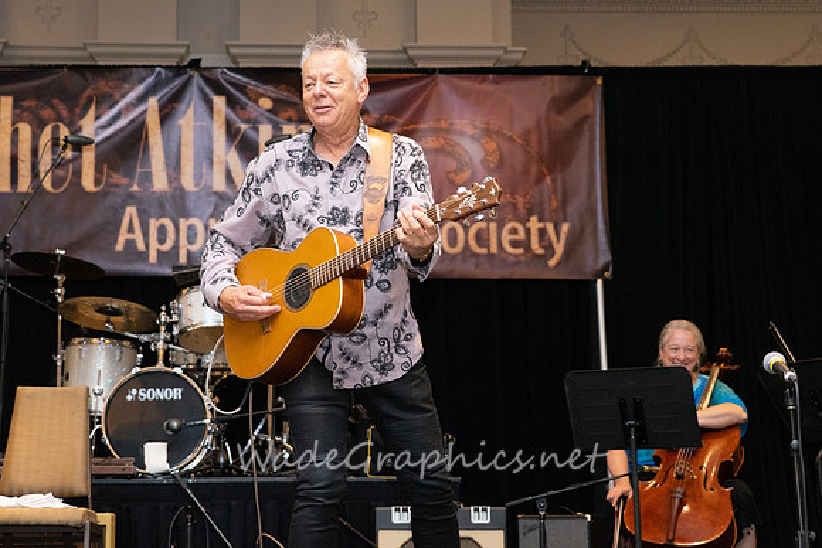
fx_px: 1633
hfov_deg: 28.2
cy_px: 247
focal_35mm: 72
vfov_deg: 19.1
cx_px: 370
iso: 4000
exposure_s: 1/200
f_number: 5
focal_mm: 65
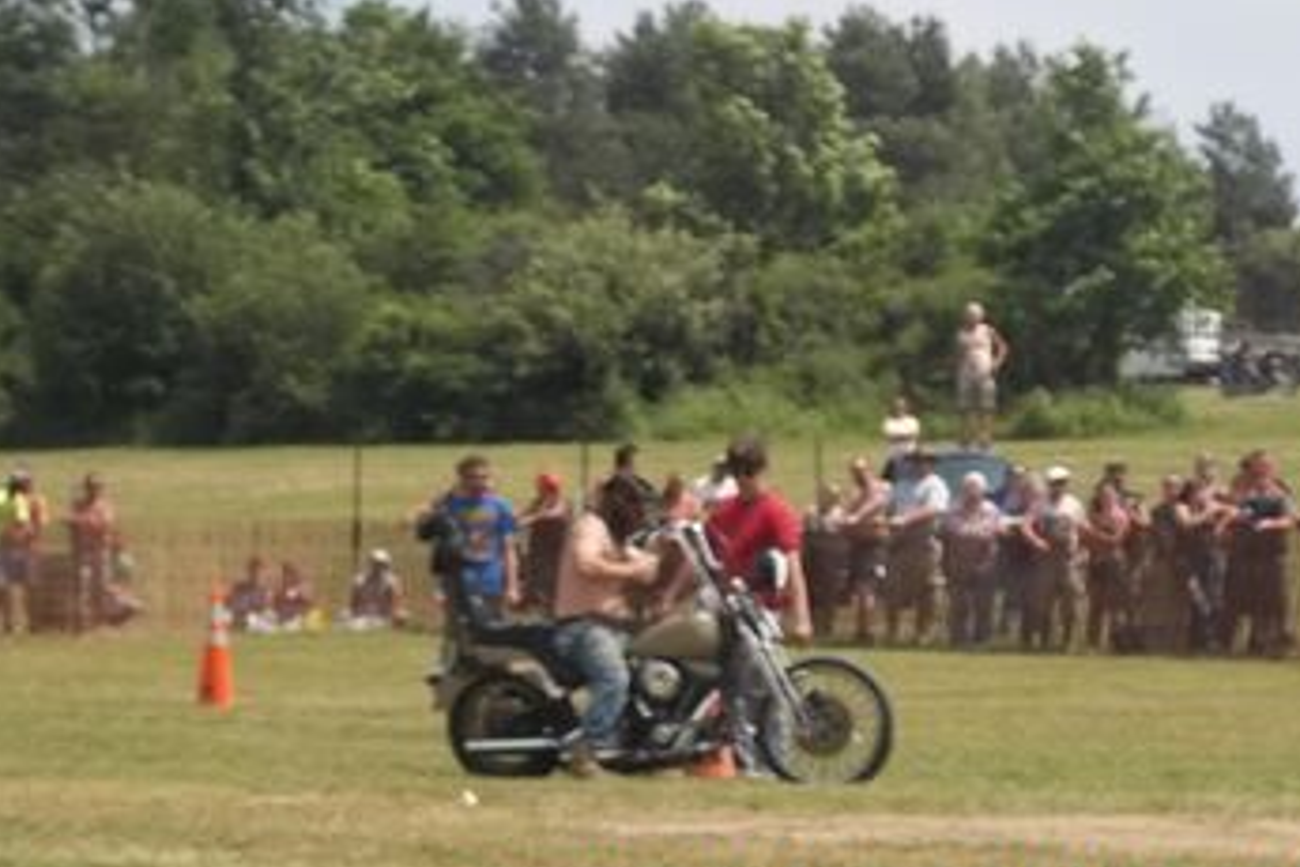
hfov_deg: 12.6
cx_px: 663
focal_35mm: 163
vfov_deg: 8.4
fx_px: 5886
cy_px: 377
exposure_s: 1/400
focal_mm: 24.5
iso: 80
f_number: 5.9
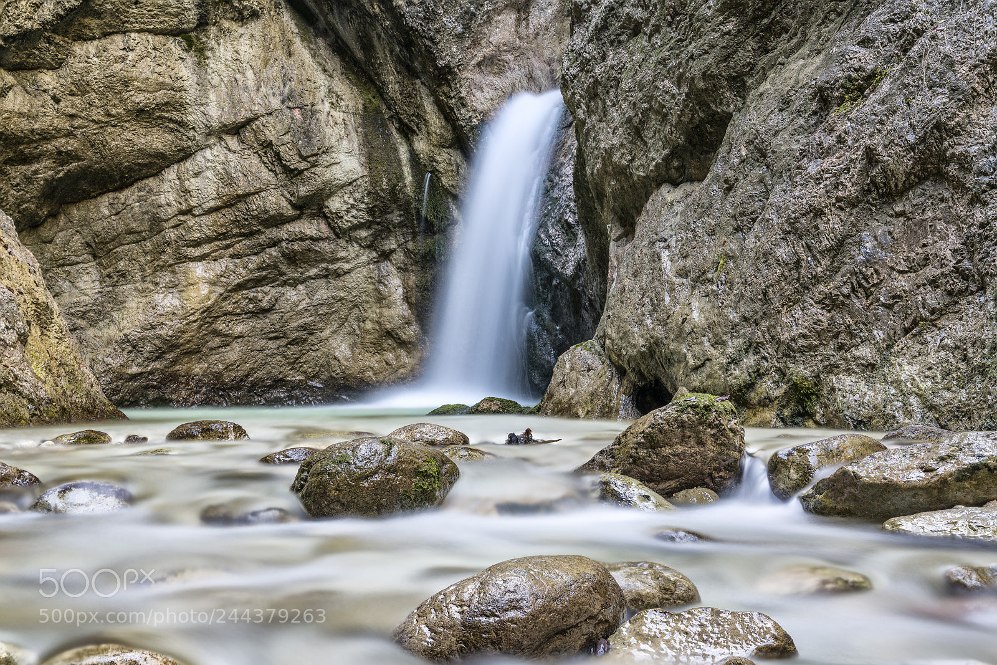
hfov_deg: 48.5
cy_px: 332
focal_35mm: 40
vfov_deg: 33.4
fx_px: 1108
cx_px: 498
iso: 100
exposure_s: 20
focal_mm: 40
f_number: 11
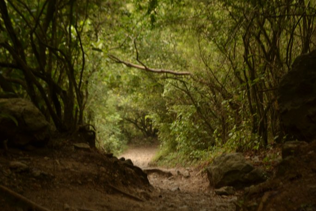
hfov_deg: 25.7
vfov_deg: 17.3
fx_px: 693
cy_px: 104
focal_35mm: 79
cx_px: 159
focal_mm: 50
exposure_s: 1/20
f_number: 5.6
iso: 100
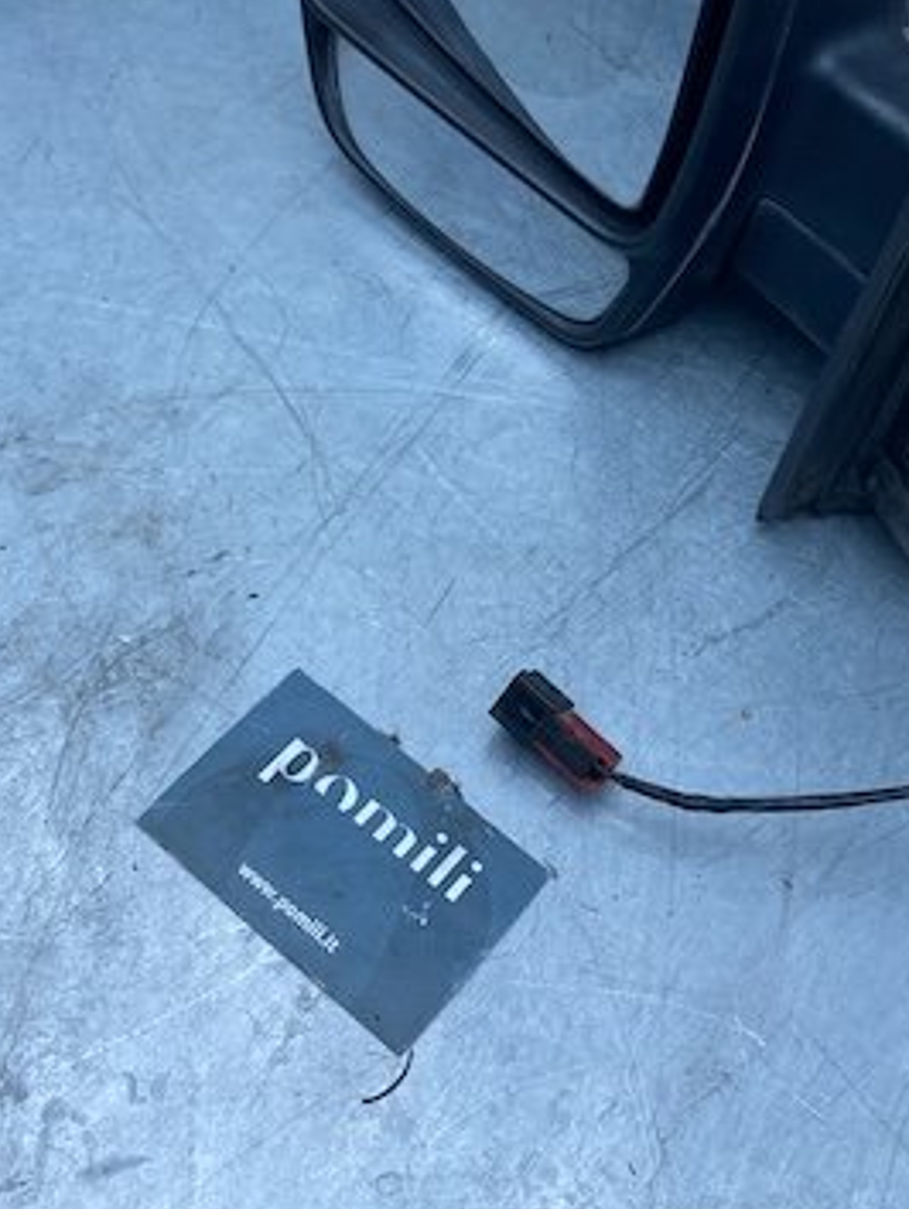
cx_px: 656
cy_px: 273
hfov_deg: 30.5
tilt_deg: -45.9
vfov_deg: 39.1
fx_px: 1644
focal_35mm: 47
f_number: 1.8
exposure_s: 1/637
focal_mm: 4.25
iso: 32
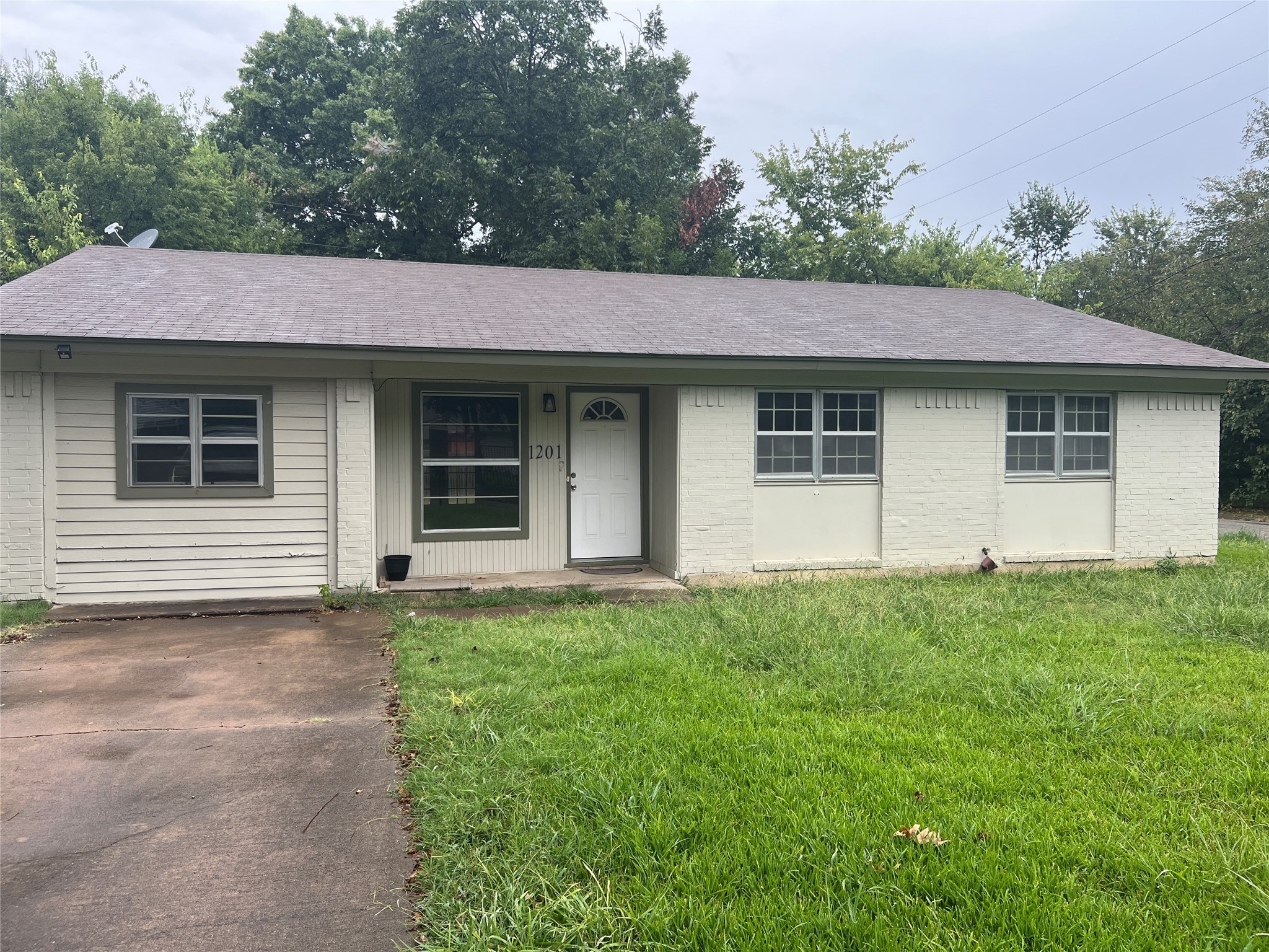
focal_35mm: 26
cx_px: 634
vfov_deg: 53.1
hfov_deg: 67.3
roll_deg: +0.1
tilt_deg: -2.3
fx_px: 953
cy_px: 476
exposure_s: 1/753
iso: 50
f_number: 1.5
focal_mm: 5.7
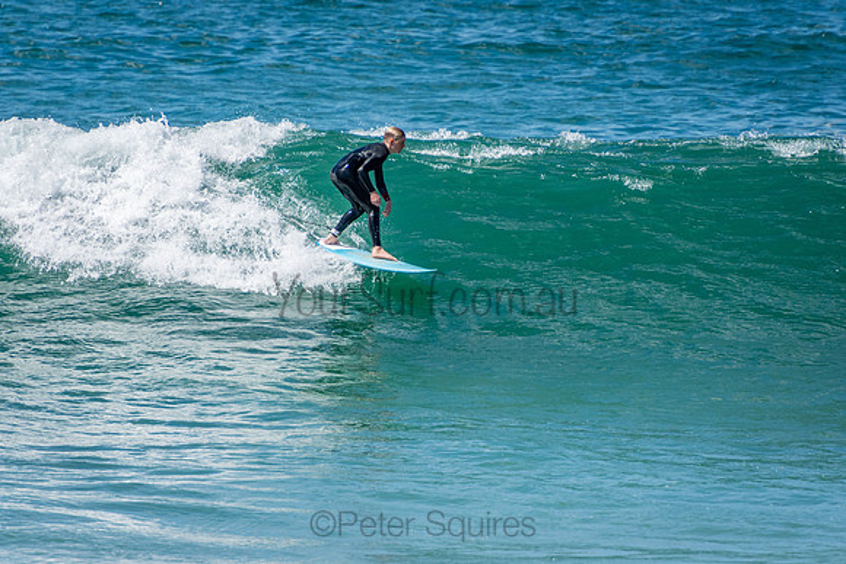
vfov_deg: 2.3
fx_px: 14103
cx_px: 423
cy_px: 282
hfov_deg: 3.4
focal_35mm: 600
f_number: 5.6
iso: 450
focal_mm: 400
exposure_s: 1/2000
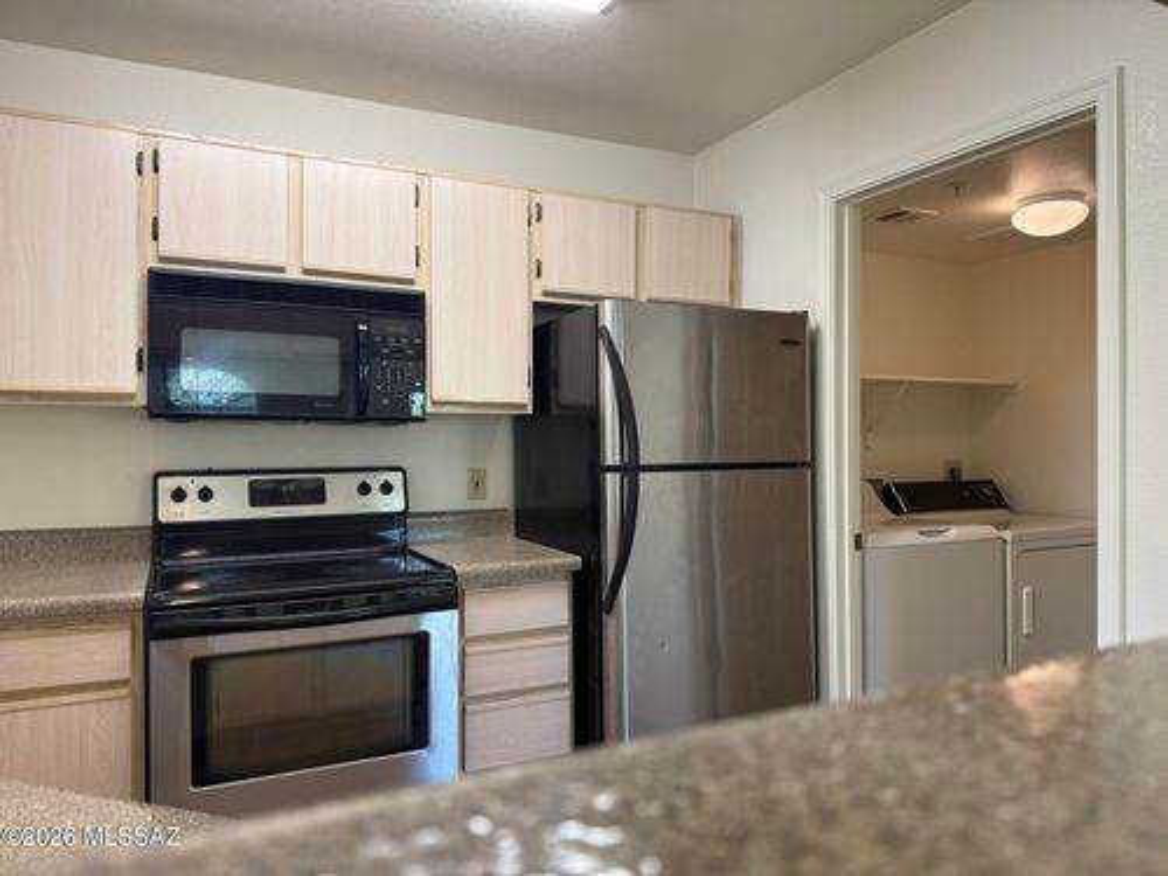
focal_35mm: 24
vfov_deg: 56.8
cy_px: 438
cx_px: 584
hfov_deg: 71.6
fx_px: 810
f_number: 1.78
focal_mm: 6.76
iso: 160
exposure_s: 1/120
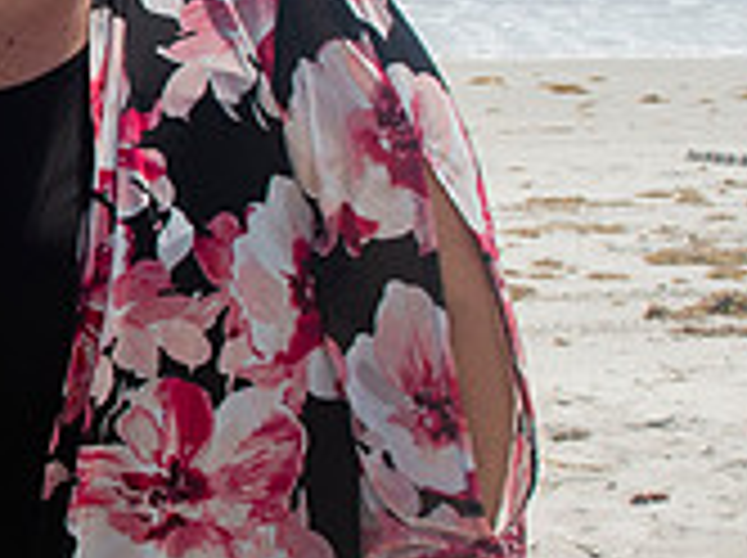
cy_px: 32
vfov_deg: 10.4
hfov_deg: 13.1
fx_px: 3038
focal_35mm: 141
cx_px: -436
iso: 100
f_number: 11
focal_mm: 28
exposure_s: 1/250
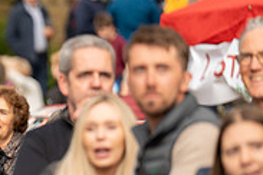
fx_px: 4551
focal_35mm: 623
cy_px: 121
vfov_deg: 2.2
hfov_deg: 3.3
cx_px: -126
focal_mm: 197
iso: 1000
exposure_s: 1/800
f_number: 2.8
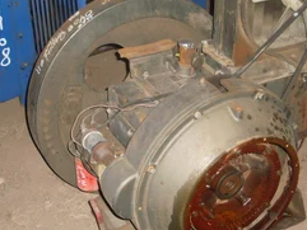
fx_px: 559
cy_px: 81
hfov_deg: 30.5
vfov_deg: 23.2
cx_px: 206
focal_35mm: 63
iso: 160
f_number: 3
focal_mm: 6.3
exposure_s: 1/45
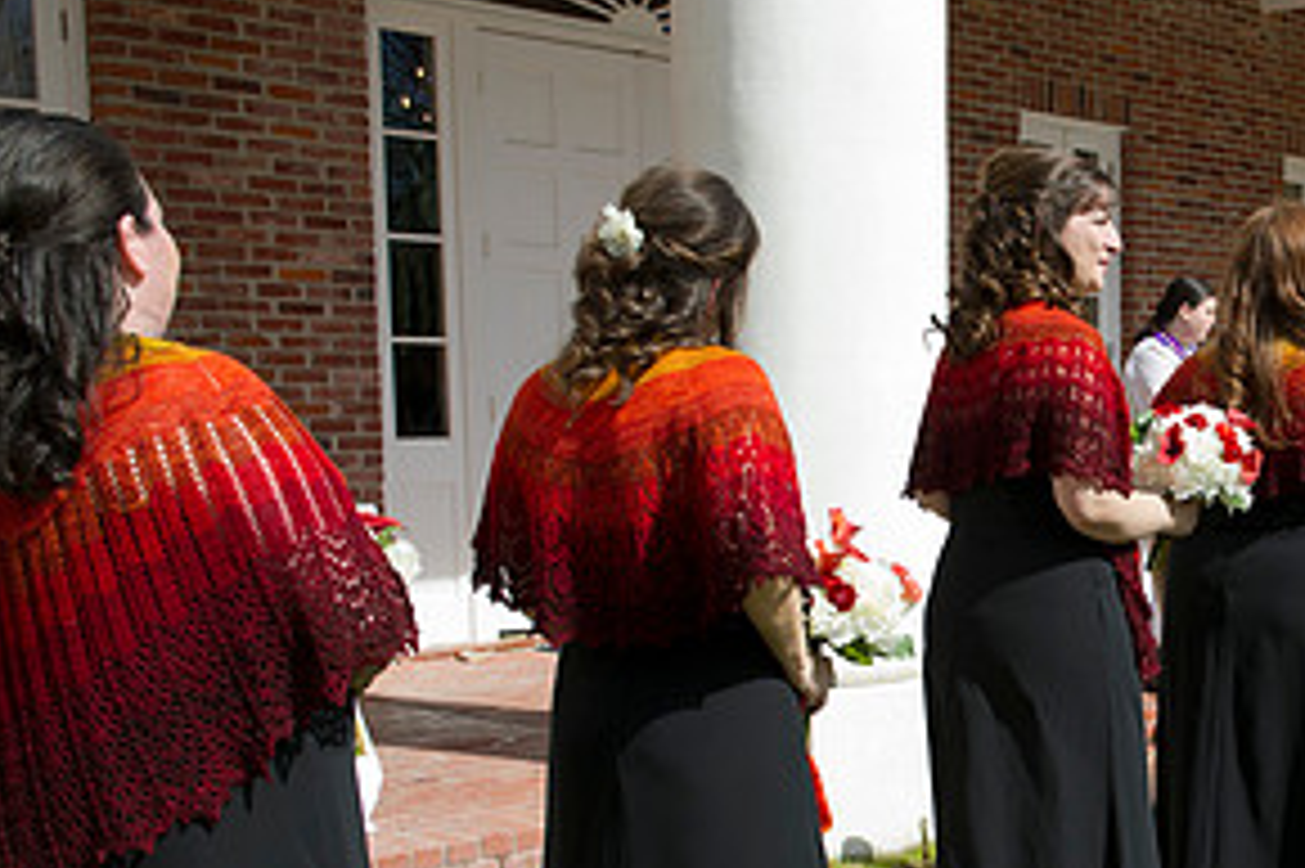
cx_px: 1184
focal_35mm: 58
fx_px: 2101
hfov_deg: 32.7
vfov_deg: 23.1
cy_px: 652
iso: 100
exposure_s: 1/320
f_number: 8
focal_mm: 29
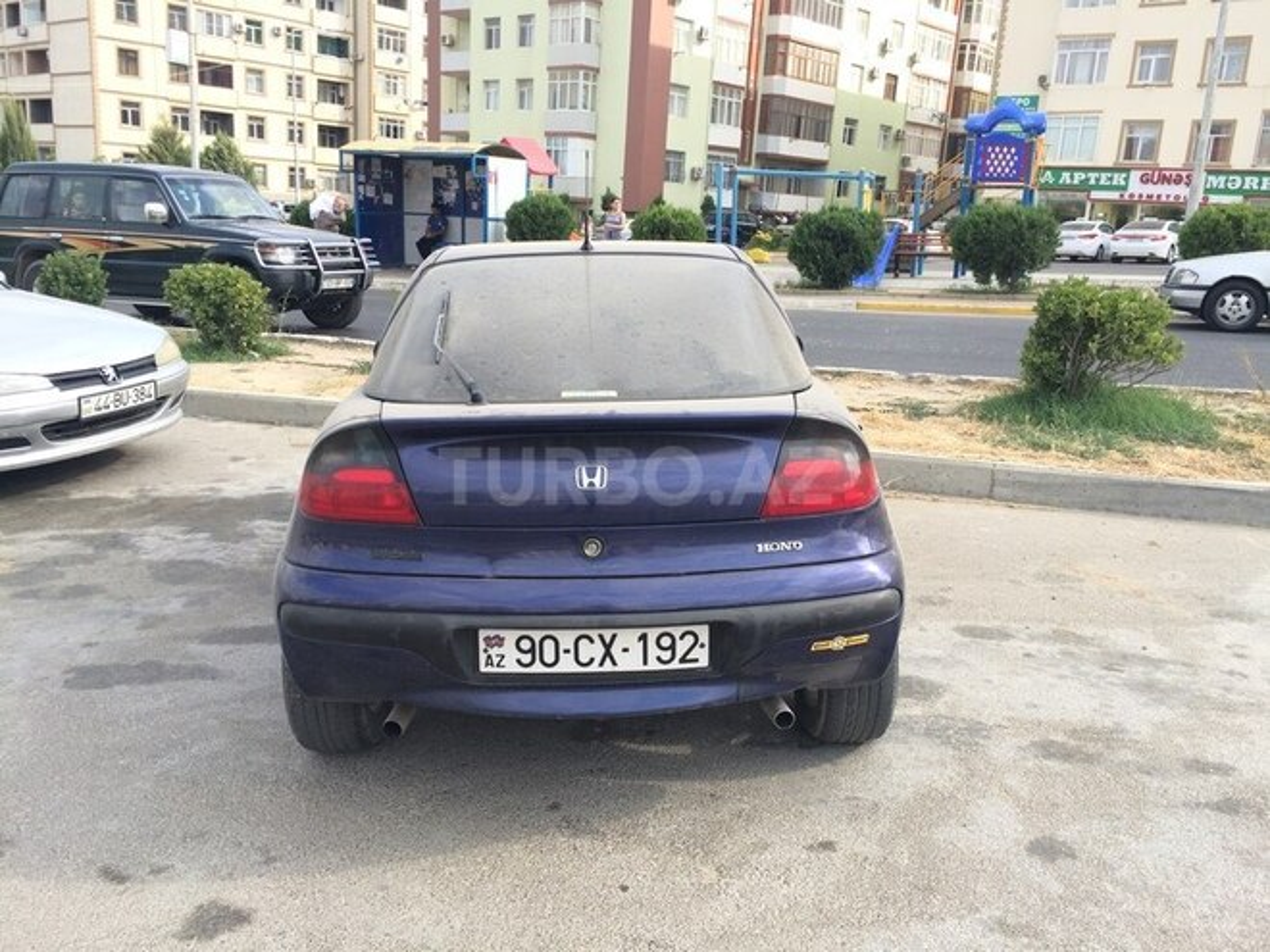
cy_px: 476
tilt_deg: -13.5
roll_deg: -3.1
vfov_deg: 48.2
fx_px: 1064
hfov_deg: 61.7
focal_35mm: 29
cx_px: 635
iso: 32
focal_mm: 4.15
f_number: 2.2
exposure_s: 1/631
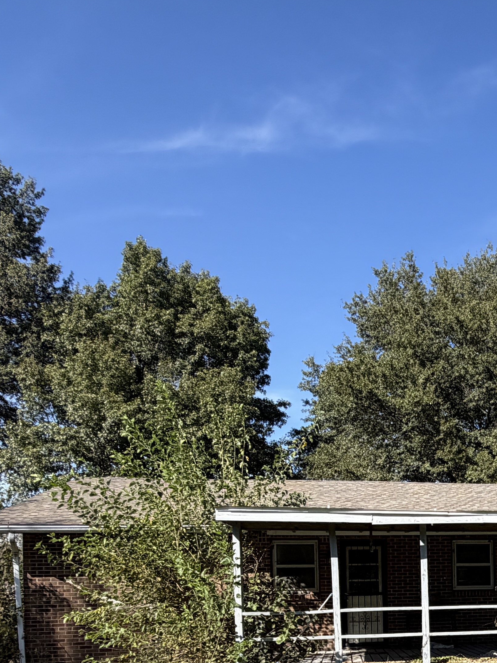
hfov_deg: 34.9
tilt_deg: -1.0
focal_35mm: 37
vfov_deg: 45.7
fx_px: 708
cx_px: 504
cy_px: 589
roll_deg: +1.3
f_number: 2.2
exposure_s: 1/770
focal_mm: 2.22
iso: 40
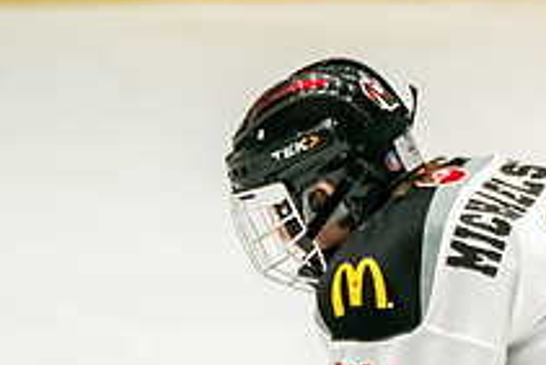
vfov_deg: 1.9
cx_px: 635
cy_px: 269
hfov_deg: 2.8
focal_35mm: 731
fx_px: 11094
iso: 3200
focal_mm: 197
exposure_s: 1/1600
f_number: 3.2
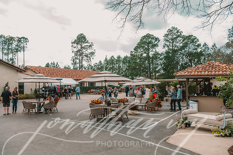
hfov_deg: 58.7
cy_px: 78
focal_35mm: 32
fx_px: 207
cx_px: 116
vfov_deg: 41.1
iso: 50
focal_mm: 32
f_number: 5.6
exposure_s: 1/200
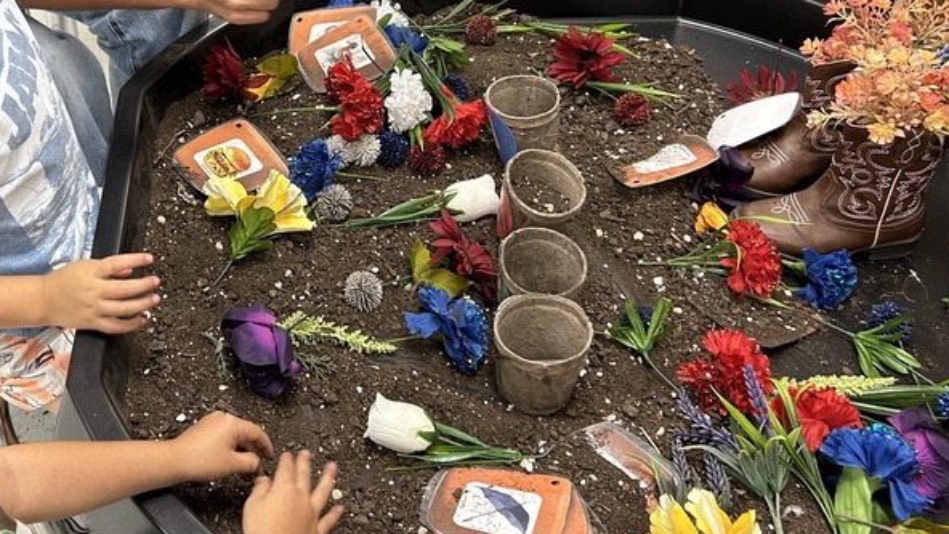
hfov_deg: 41.2
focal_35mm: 49
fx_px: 1233
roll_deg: +1.0
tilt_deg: -37.4
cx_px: 271
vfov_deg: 24.1
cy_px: 114
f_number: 1.5
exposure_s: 1/60
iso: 125
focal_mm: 5.7
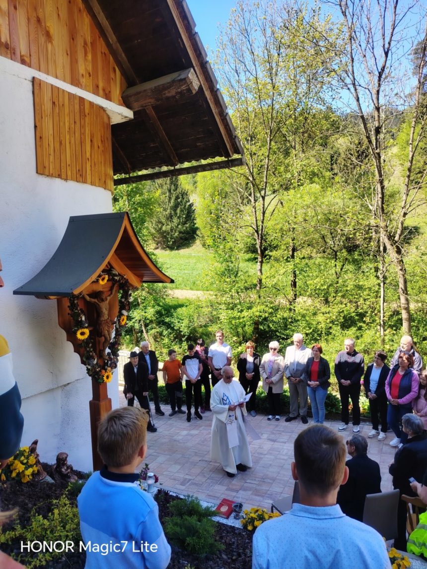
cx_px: 214
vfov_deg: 71.6
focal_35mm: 24
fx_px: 395
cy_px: 284
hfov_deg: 56.8
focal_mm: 5.25
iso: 100
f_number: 1.75
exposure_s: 1/221
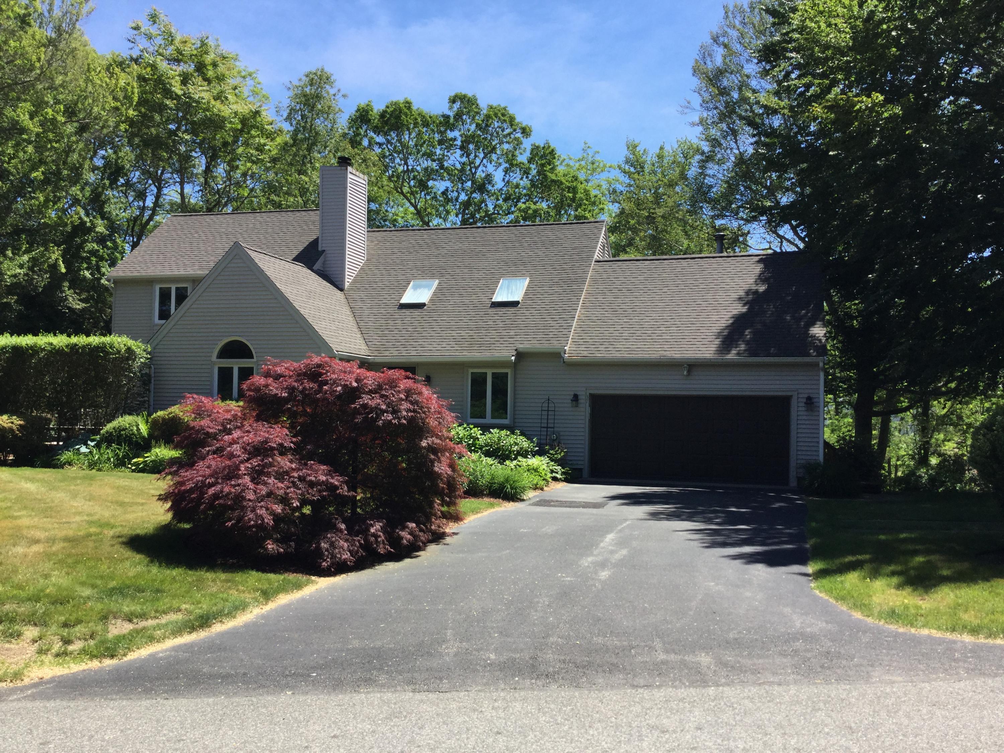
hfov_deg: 58.4
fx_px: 899
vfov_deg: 45.4
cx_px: 502
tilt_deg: +2.5
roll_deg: -0.8
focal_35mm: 31
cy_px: 376
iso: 25
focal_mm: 3.3
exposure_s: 1/741
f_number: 2.4
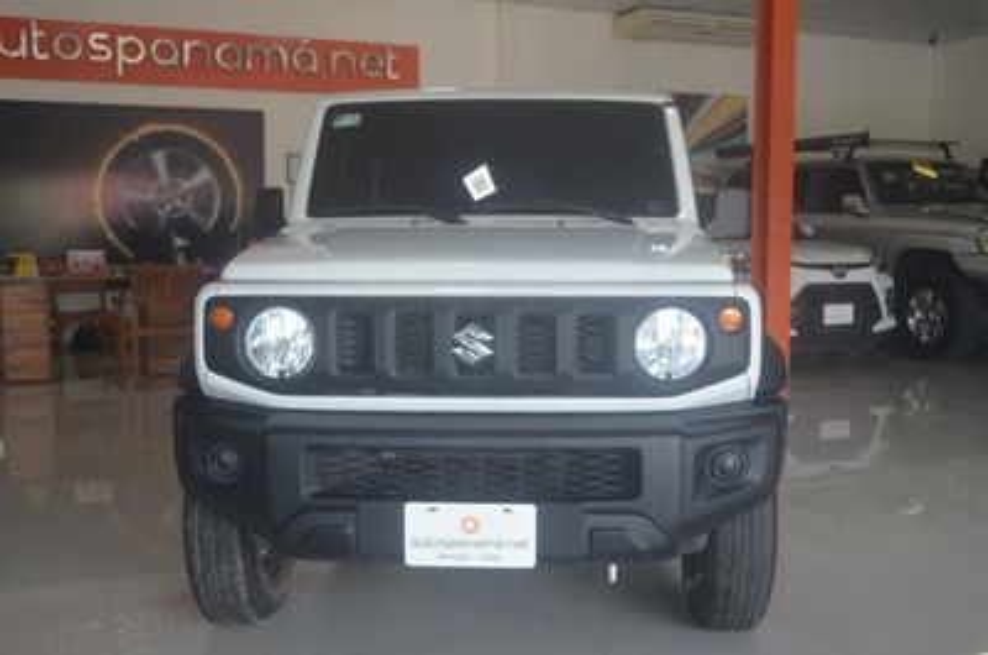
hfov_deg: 49.6
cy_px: 328
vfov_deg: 34.1
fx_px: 1068
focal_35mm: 39
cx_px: 494
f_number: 4.2
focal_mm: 26
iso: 400
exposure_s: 1/60
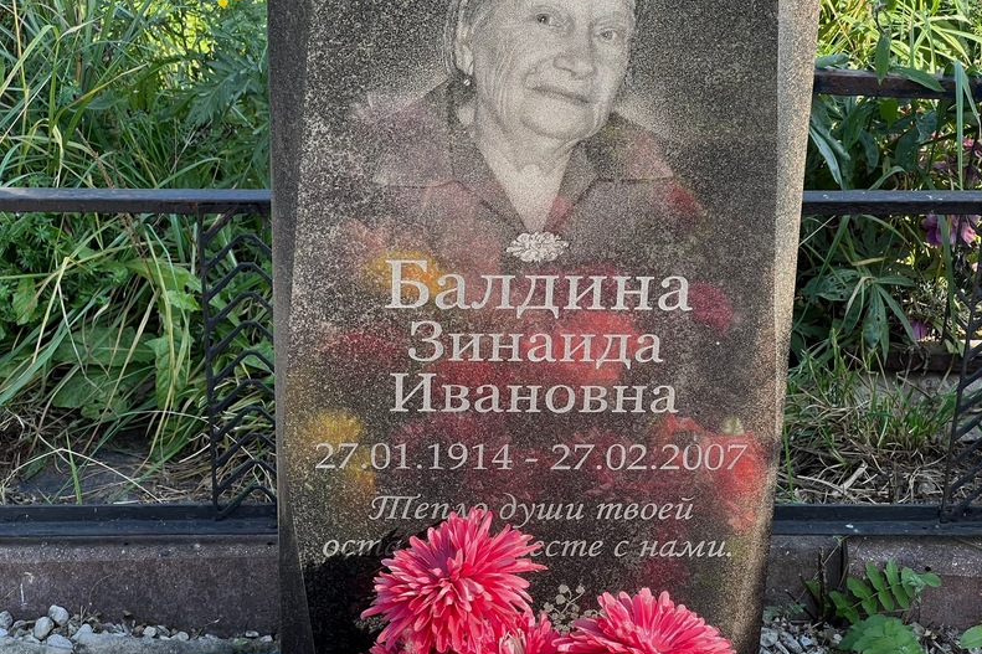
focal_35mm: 81
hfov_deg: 25.1
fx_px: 2209
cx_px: 495
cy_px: 343
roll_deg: -0.7
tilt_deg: -27.2
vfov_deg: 16.8
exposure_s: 1/148
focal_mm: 9
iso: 32
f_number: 2.8
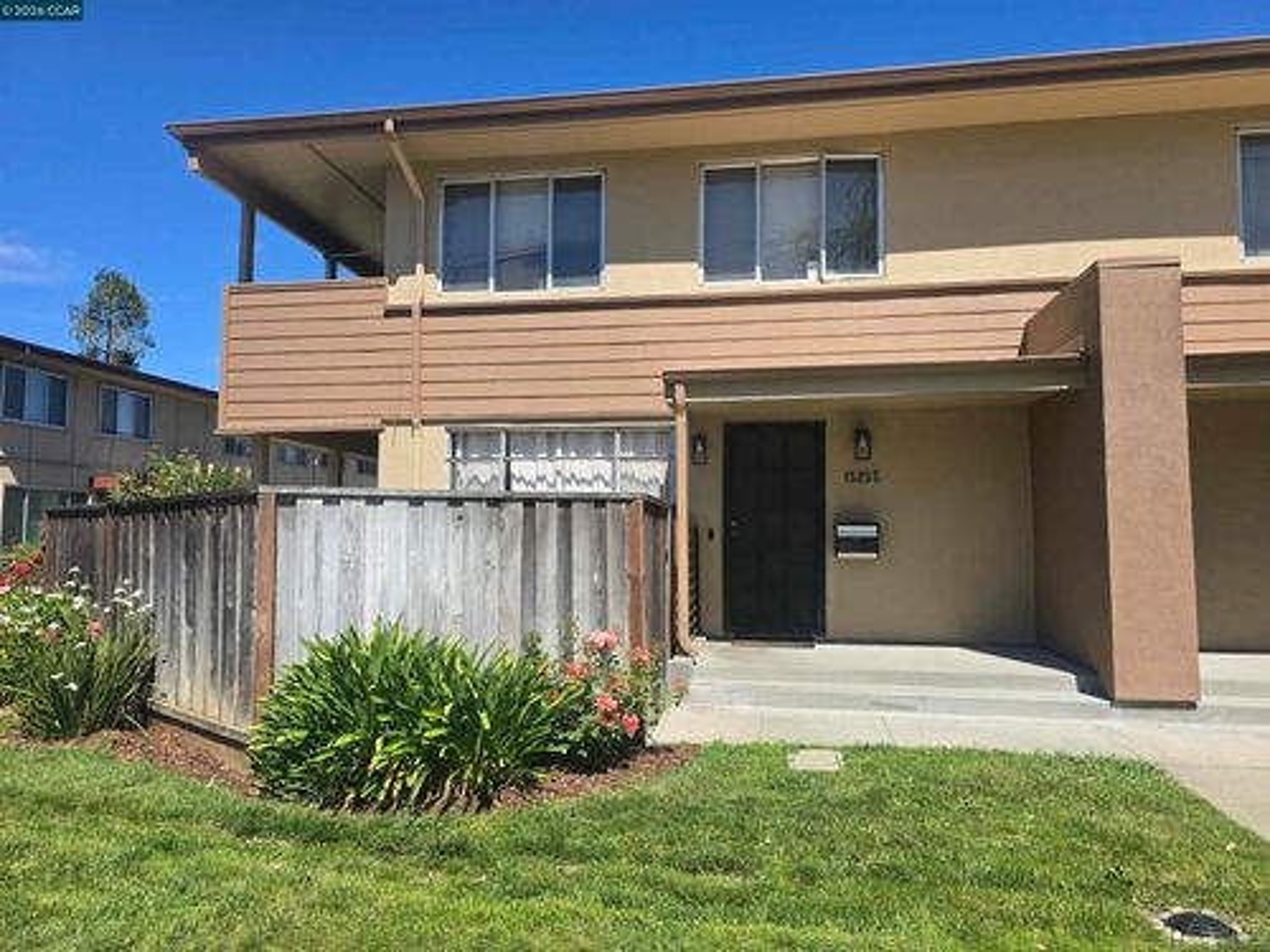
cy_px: 476
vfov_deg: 58.9
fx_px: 844
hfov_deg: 73.9
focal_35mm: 23
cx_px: 635
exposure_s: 1/692
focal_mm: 6.3
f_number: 1.7
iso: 12
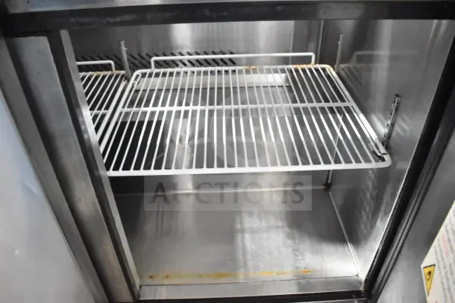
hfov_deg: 67.4
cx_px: 228
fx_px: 341
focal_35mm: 27
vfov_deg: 48.0
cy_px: 152
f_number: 4
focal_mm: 18
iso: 6400
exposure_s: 1/60
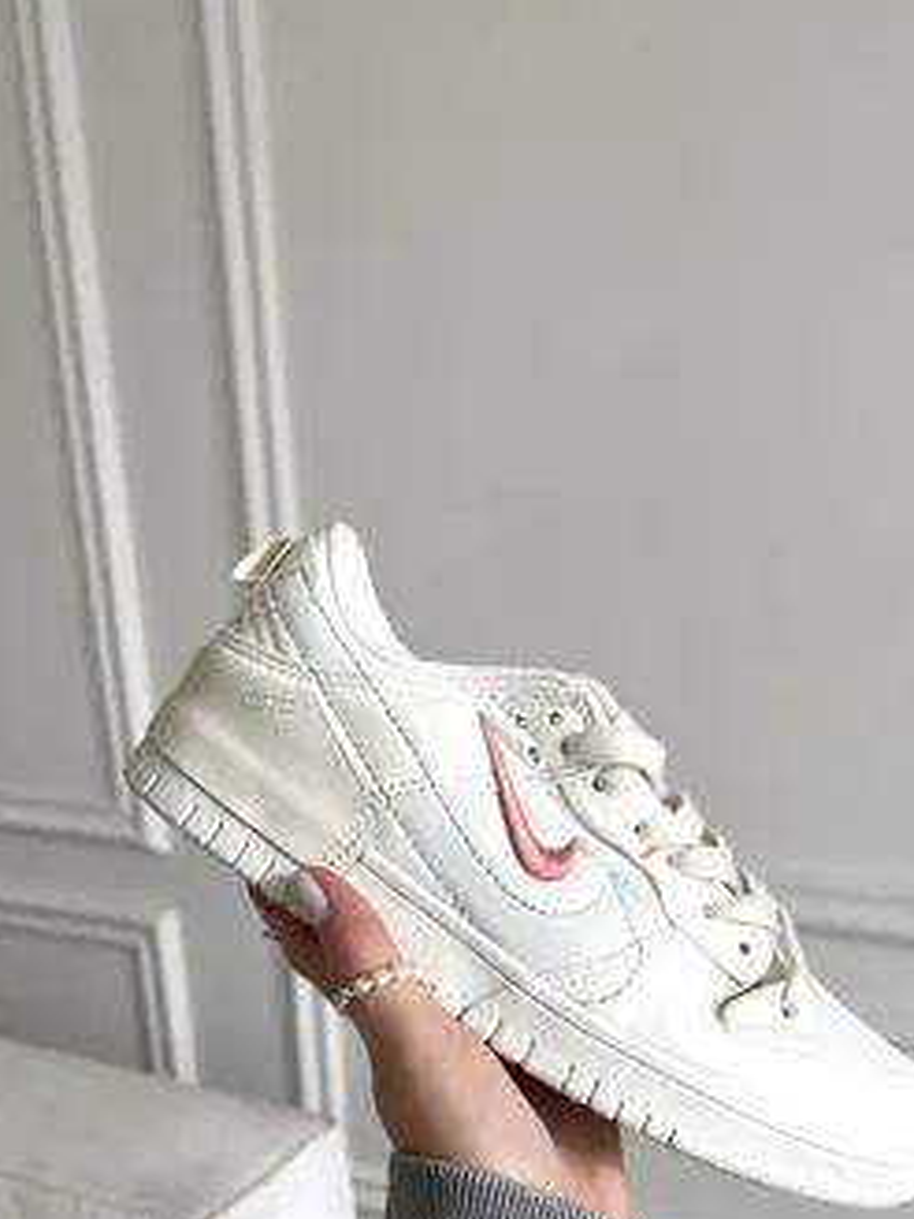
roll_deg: +2.2
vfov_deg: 47.8
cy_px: 855
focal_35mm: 38
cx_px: 516
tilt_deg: -19.0
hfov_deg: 37.7
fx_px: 1338
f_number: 1.5
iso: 40
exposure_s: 1/233
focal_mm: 5.7
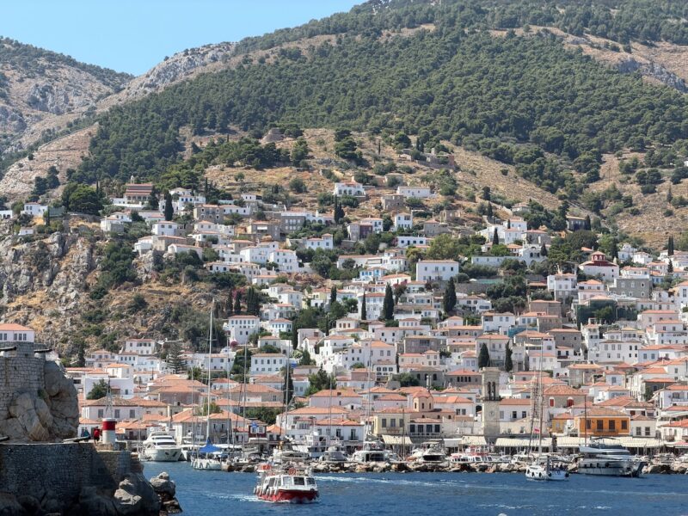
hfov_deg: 19.6
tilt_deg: +4.6
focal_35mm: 100
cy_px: 258
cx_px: 344
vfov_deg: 14.8
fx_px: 1988
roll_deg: -1.1
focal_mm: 16.89
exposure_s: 1/638
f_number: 2.8
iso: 32
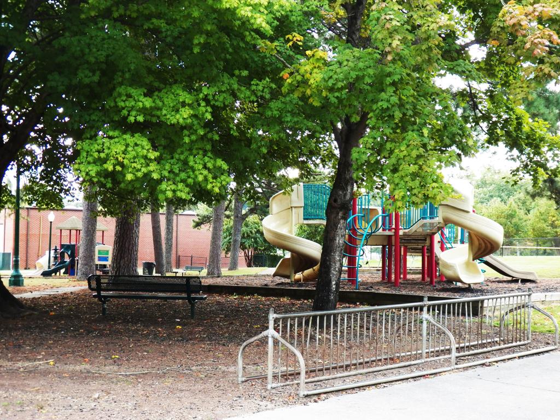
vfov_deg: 29.1
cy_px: 210
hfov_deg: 38.2
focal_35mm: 50
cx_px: 280
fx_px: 809
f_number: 3.2
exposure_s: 1/50
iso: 125
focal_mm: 8.9
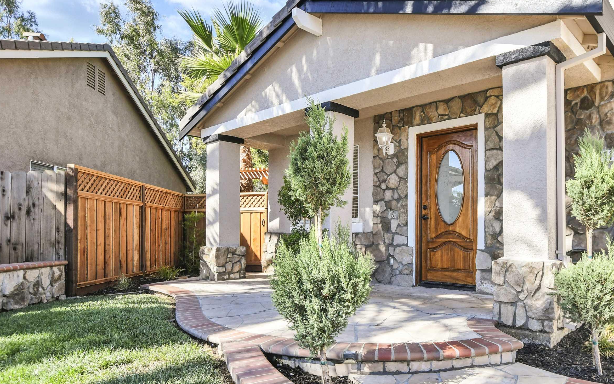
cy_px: 228
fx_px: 335
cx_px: 386
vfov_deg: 59.2
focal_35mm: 20
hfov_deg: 83.3
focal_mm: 10
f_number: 4.5
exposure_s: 1/800
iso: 500
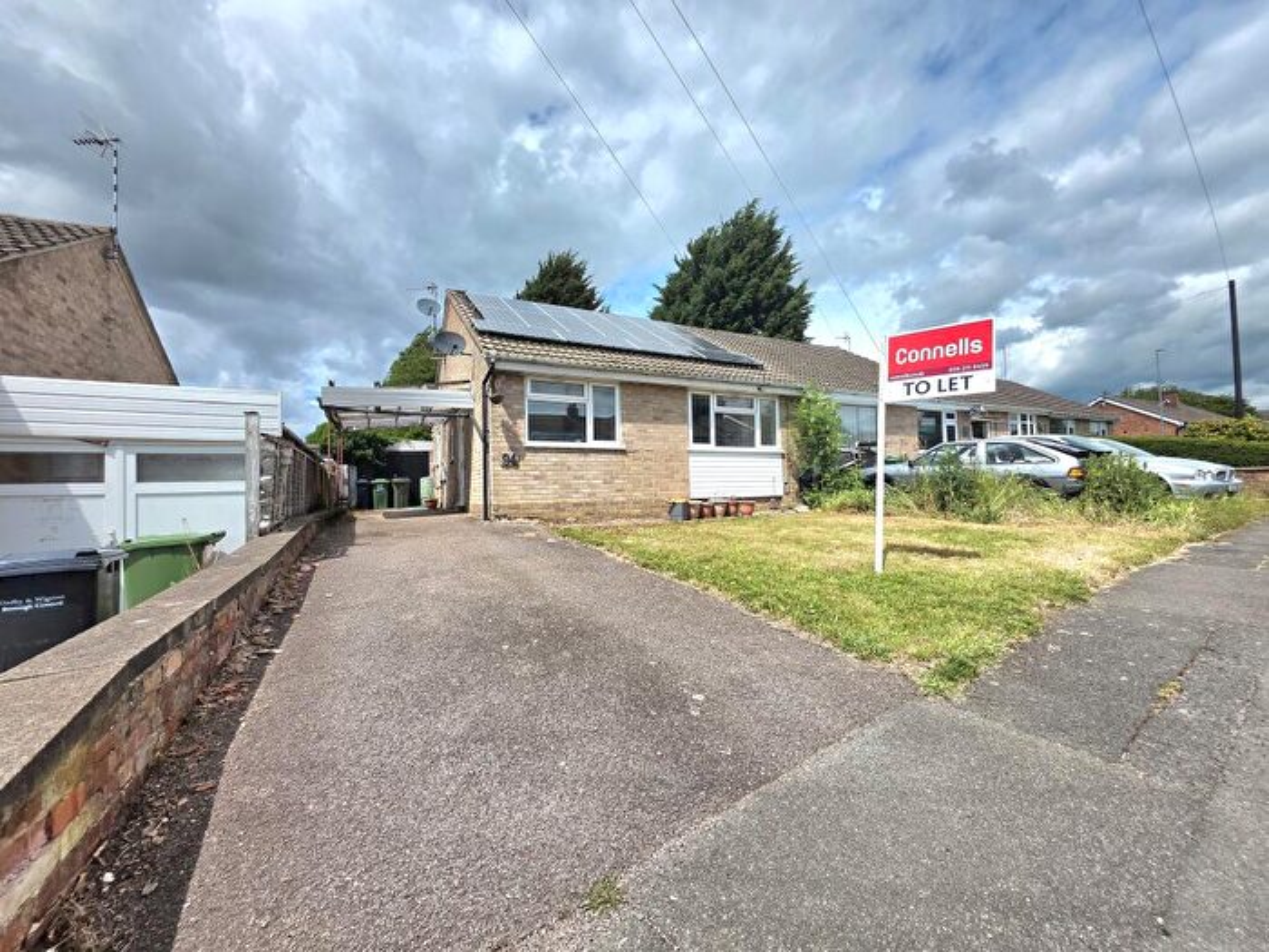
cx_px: 634
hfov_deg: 106.2
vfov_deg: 89.9
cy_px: 476
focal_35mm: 13
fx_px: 477
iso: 32
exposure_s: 1/3333
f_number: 1.9
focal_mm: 2.2
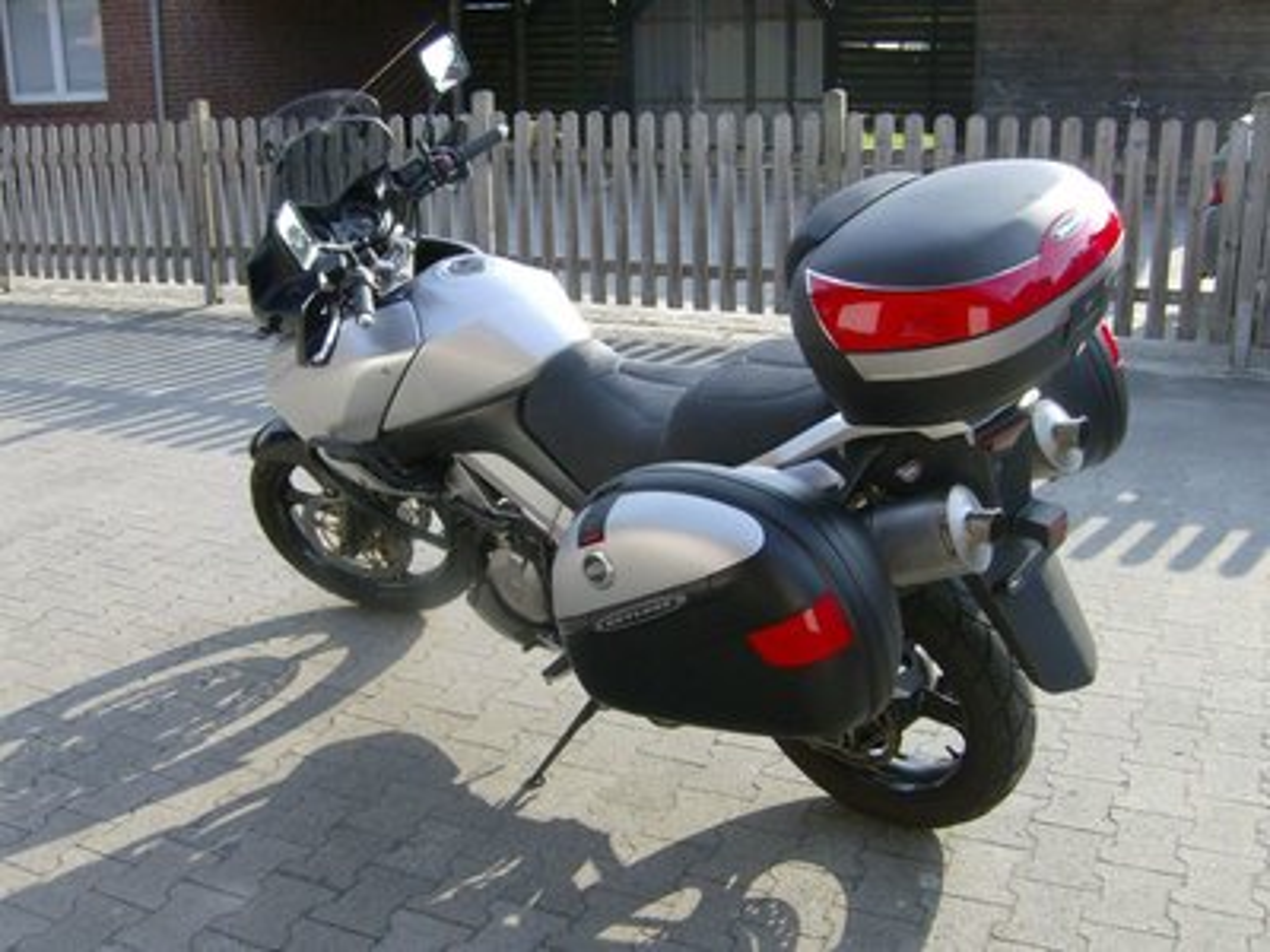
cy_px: 476
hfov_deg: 51.4
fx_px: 1321
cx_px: 635
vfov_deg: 39.7
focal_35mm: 36
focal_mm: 6
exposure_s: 1/202
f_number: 4.7
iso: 100
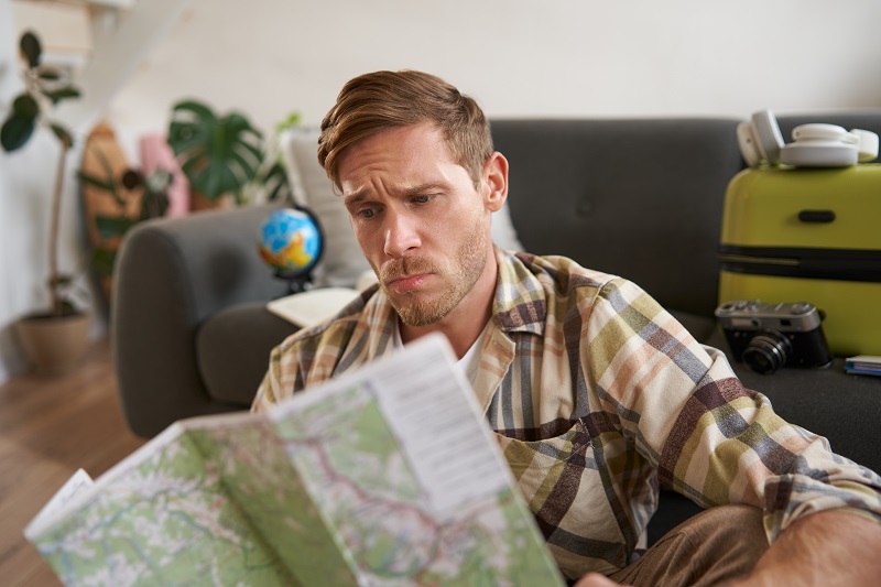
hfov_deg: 54.4
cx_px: 440
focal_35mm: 35
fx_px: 856
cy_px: 294
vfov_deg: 37.8
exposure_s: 1/100
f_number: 2
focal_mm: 35
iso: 200
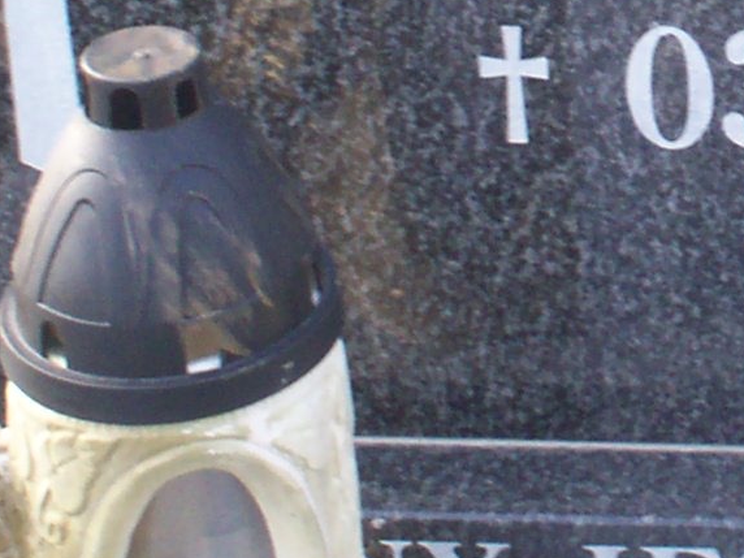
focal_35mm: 162
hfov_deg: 11.9
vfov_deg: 9.0
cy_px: -177
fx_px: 3482
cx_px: 935
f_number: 4.5
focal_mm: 6
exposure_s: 1/68.1
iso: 100
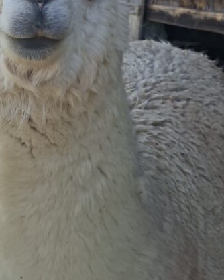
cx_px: 3
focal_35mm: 55
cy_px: 24
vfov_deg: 32.4
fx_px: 456
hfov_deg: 26.2
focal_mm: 5.54
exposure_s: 1/824
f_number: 1.8
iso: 50
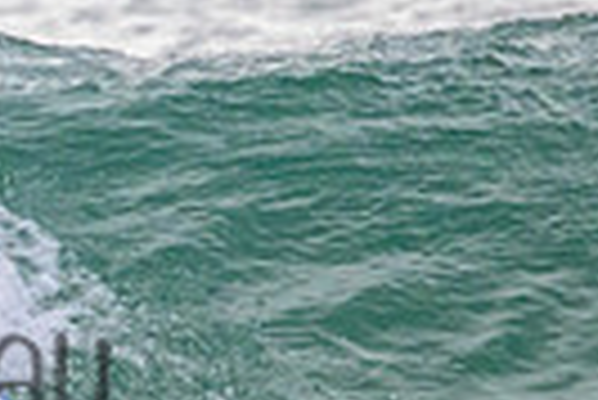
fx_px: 57803
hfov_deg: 0.6
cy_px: 317
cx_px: -364
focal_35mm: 3476
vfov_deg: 0.4
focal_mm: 800
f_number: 11
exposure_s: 1/2000
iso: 3600
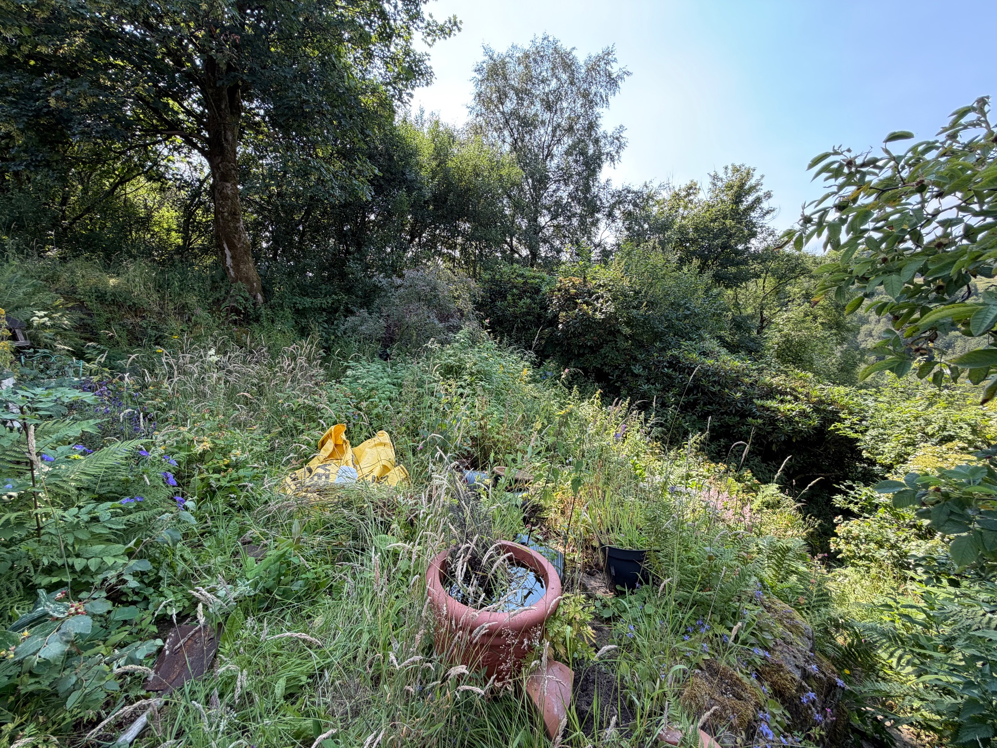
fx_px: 403
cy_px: 374
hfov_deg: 102.1
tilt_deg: -9.7
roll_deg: +1.9
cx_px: 498
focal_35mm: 14
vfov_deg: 85.7
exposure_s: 1/209
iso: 40
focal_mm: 2.22
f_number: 2.2
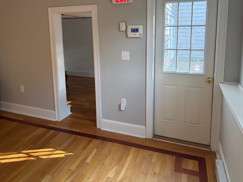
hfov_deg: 71.6
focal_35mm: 24
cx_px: 122
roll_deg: +2.0
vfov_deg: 56.8
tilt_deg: -19.6
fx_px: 168
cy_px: 91
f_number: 1.78
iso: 200
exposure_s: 1/94
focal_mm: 6.76
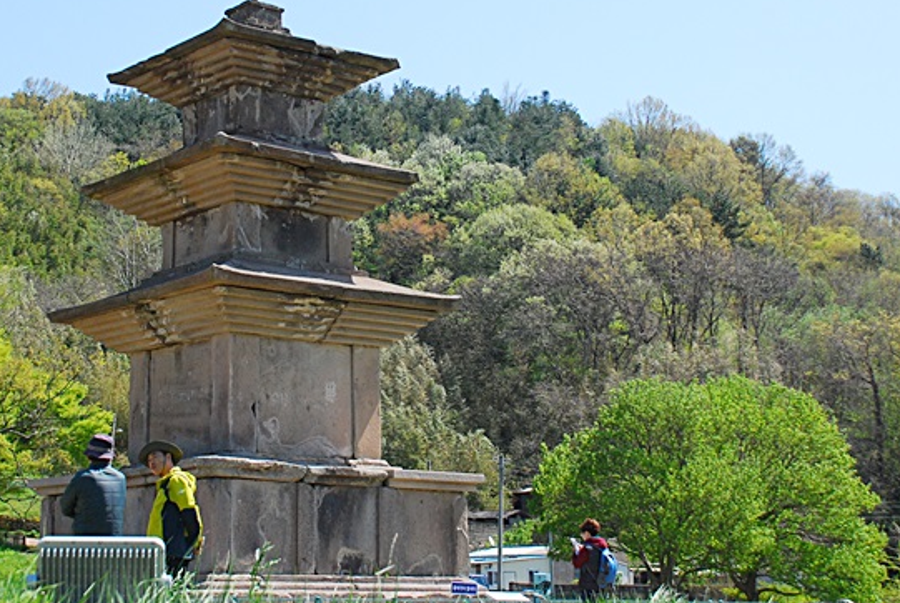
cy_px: 208
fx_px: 1777
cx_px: 336
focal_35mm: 71
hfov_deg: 28.3
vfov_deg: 19.2
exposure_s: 1/1000
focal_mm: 32
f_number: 6.3
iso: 400
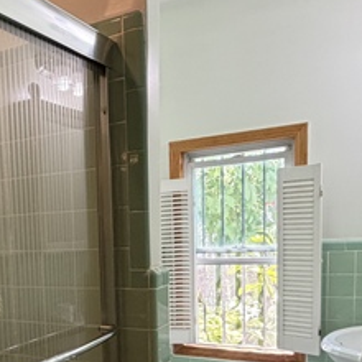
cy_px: 291
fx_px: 532
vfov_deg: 36.2
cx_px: 18
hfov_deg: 34.8
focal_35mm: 45
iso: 320
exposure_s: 1/120
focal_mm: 2.22
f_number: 2.2
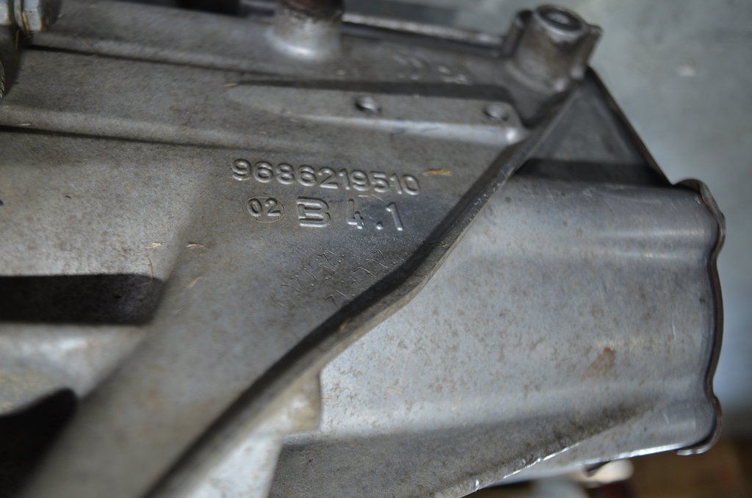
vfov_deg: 43.4
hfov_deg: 62.0
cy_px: 249
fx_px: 625
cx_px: 376
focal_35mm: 30
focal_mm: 20
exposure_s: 1/60
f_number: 3.8
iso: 450
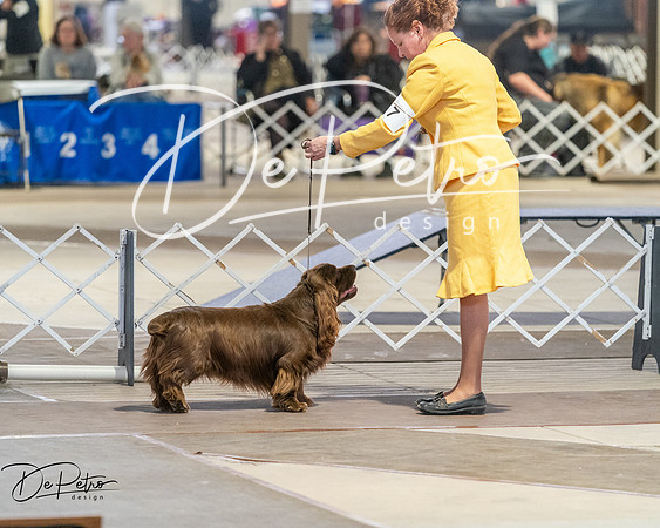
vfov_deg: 7.3
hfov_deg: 9.2
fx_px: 4112
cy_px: 264
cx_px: 330
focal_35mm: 211
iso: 6400
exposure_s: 1/250
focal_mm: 187
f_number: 3.5
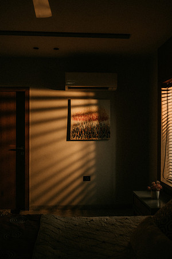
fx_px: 251
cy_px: 130
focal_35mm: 35
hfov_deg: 37.9
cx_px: 86
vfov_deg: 54.4
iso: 160
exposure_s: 1/200
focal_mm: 35
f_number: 2.8
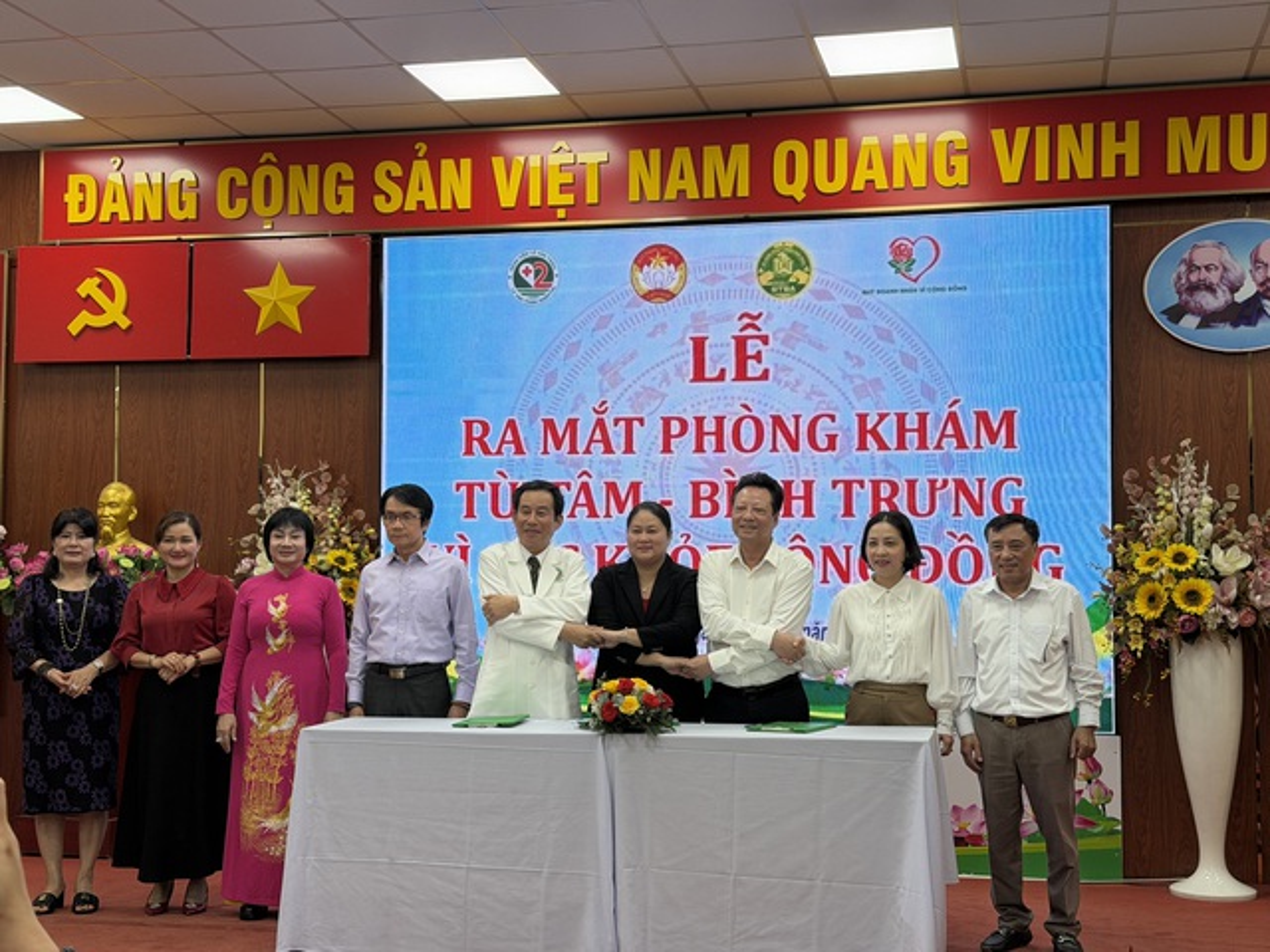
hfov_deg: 39.7
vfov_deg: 30.3
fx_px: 1761
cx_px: 635
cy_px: 476
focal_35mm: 48
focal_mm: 6.76
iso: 80
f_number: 1.78
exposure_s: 1/120
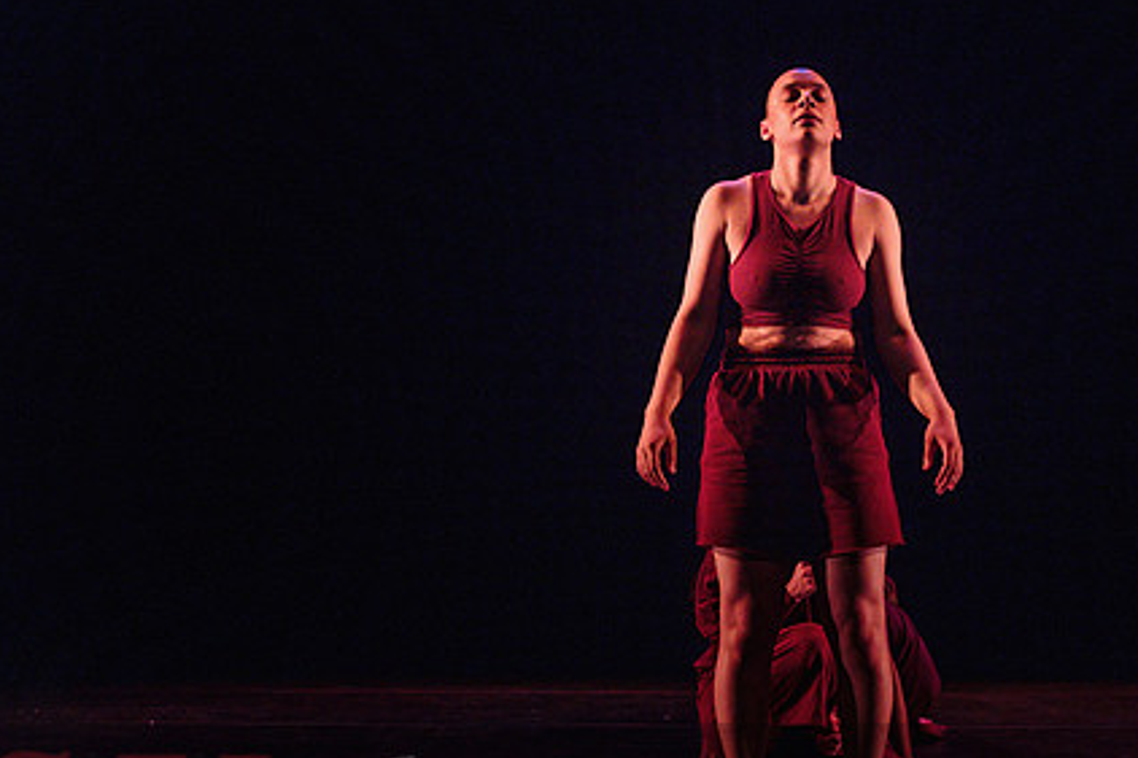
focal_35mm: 44
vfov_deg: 30.4
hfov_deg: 43.9
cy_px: 445
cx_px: 752
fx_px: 1390
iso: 2000
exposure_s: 1/200
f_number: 2.8
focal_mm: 32
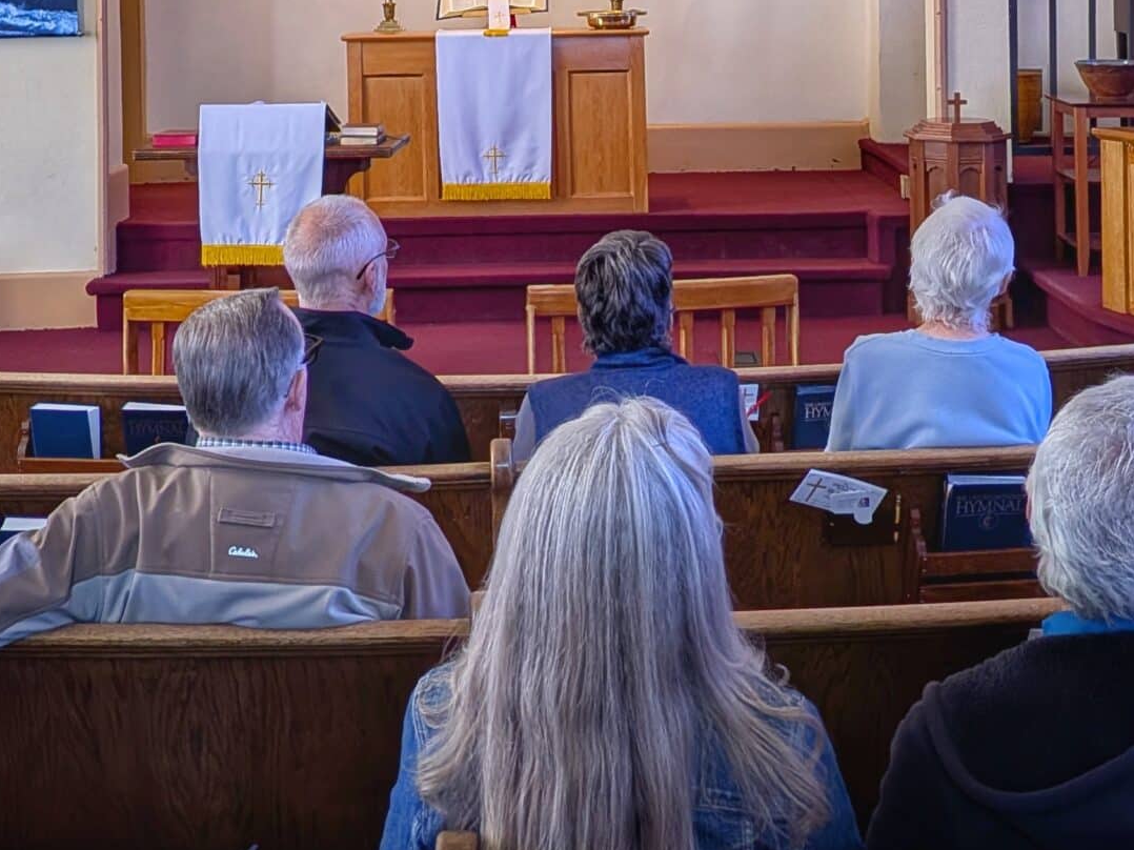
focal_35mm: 57
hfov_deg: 33.8
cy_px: -54
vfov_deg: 24.2
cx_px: 565
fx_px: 1867
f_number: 1.7
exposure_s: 1/100
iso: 32
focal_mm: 4.53
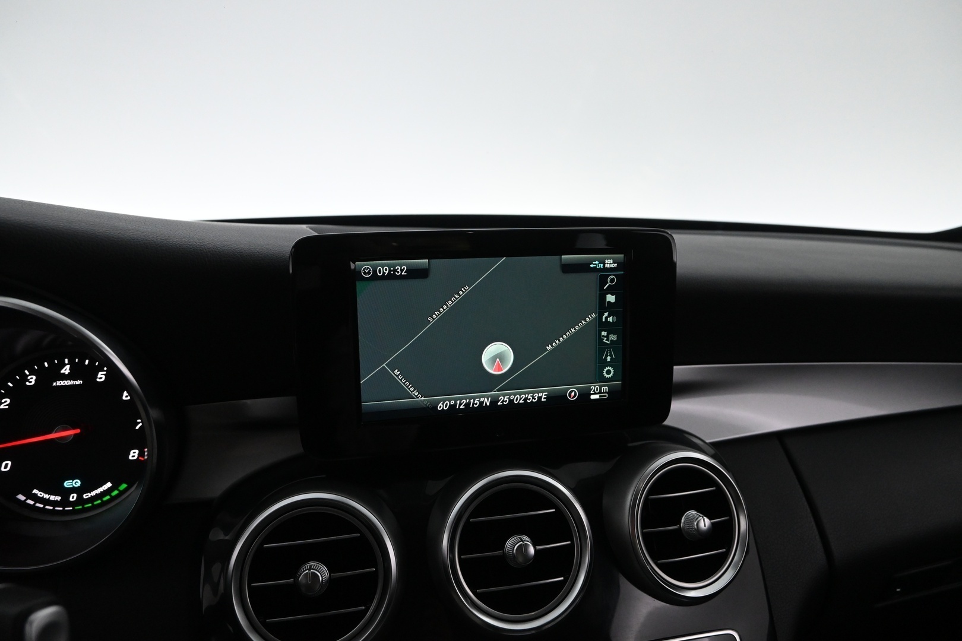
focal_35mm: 24
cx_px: 481
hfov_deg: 73.7
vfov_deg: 53.1
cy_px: 320
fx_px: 641
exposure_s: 1/80
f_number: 4.5
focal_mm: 16
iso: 2500
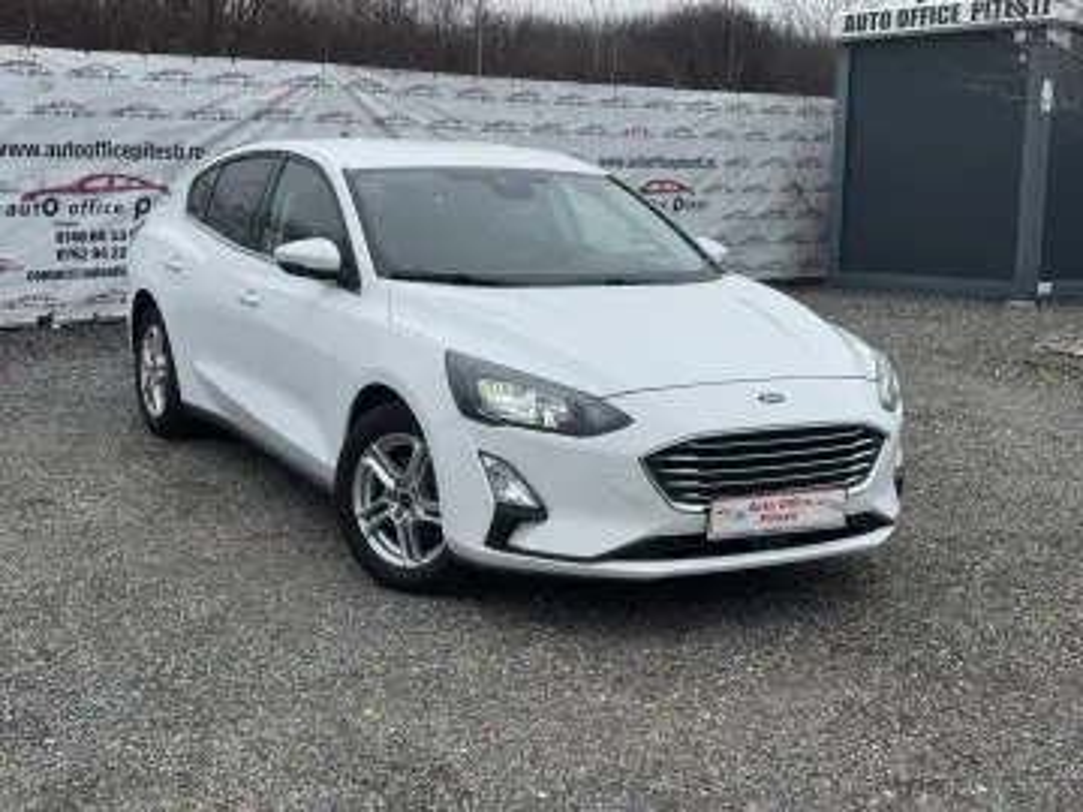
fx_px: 1502
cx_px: 542
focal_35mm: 48
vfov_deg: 30.3
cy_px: 406
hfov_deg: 39.7
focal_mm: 6.76
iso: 64
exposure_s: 1/1770
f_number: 1.78
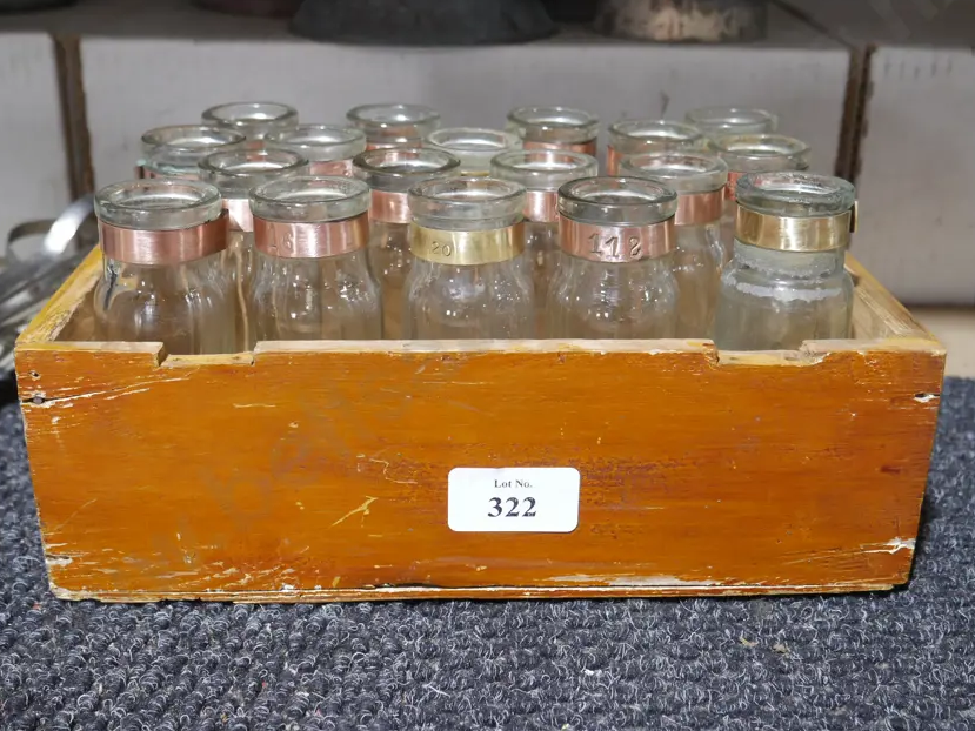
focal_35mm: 42
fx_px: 1183
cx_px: 483
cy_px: 320
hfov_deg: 44.8
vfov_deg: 34.3
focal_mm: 17
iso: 1000
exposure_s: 1/60
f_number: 4
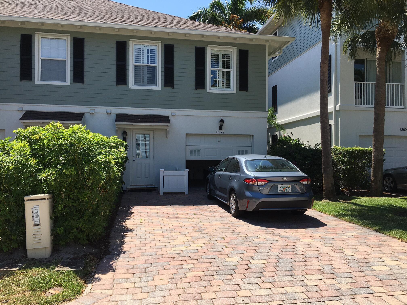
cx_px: 204
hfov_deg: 61.7
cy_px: 152
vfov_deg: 48.2
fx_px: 341
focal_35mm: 29
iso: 25
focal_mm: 4.15
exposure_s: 1/1202
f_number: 2.2
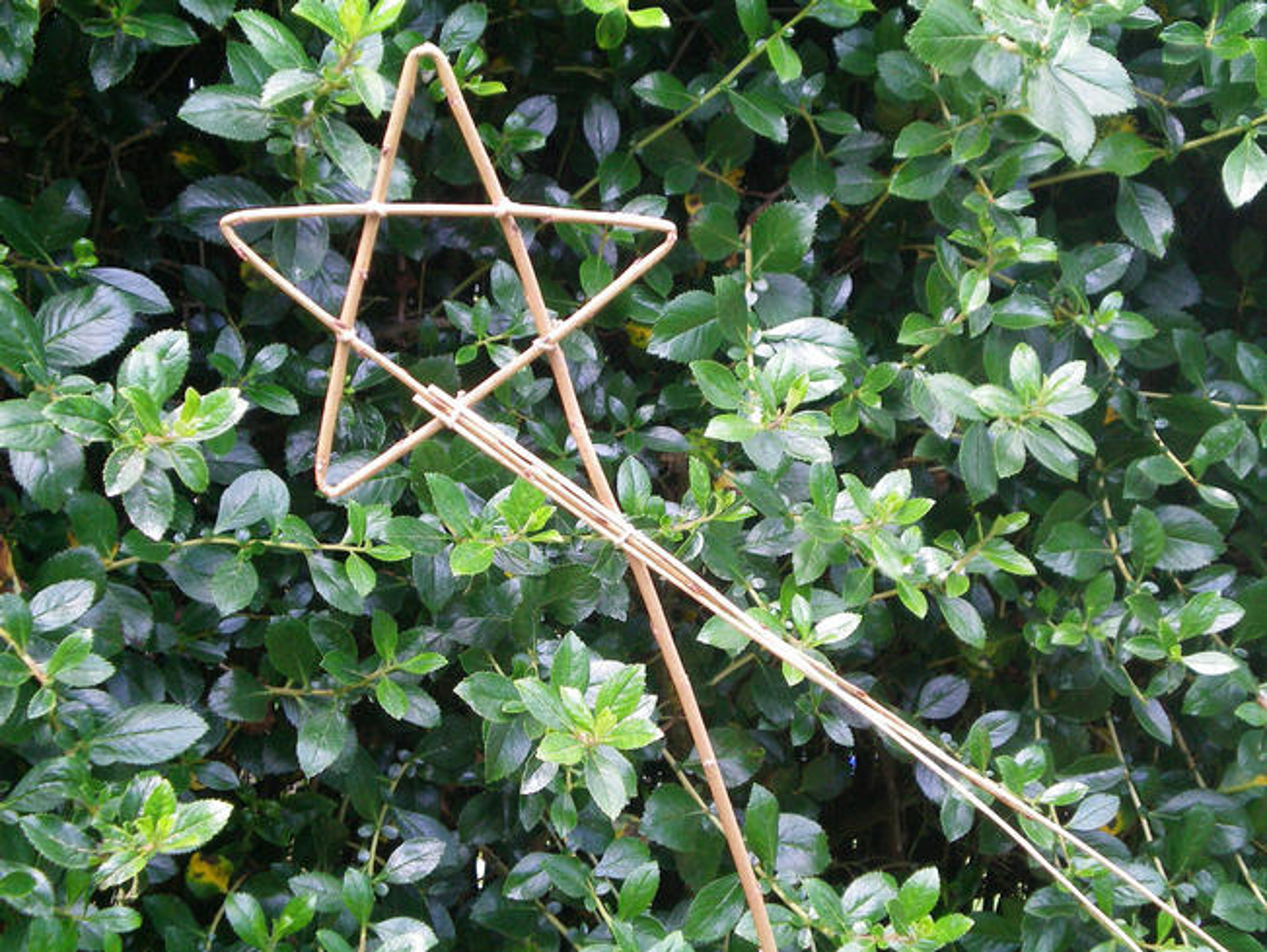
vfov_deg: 19.9
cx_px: 634
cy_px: 476
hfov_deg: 26.3
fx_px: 2710
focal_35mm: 74
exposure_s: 1/80
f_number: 4.6
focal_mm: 12.3
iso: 125
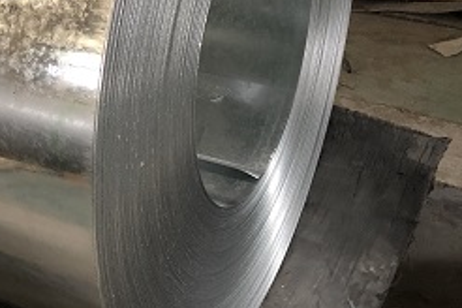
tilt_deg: -27.1
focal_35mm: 71
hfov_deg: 26.8
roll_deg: +4.5
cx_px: -9
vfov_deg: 18.9
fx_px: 911
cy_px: 45
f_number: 1.8
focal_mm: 3.99
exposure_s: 1/9
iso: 100
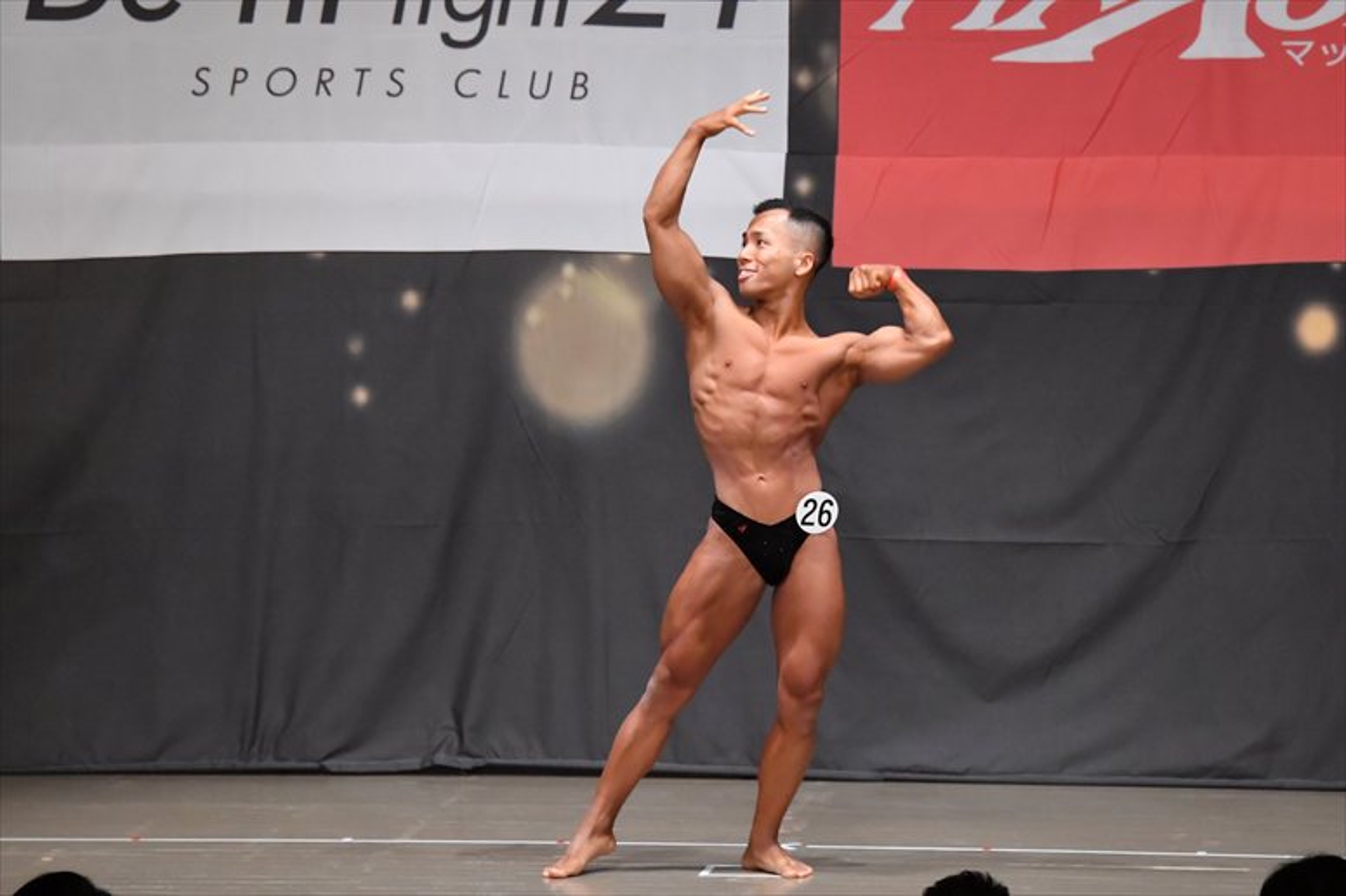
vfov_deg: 6.8
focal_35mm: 202
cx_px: 673
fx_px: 7549
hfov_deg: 10.2
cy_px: 448
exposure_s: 1/400
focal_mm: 135
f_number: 5.6
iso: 6400
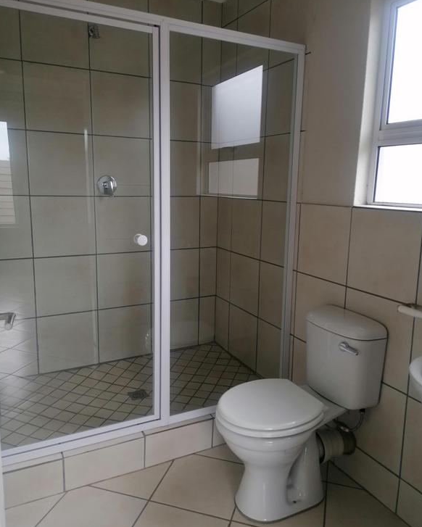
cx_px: 213
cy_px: 258
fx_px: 453
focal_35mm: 29
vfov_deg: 60.4
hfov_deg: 50.0
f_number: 1.8
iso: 64
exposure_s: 1/100
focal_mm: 4.75
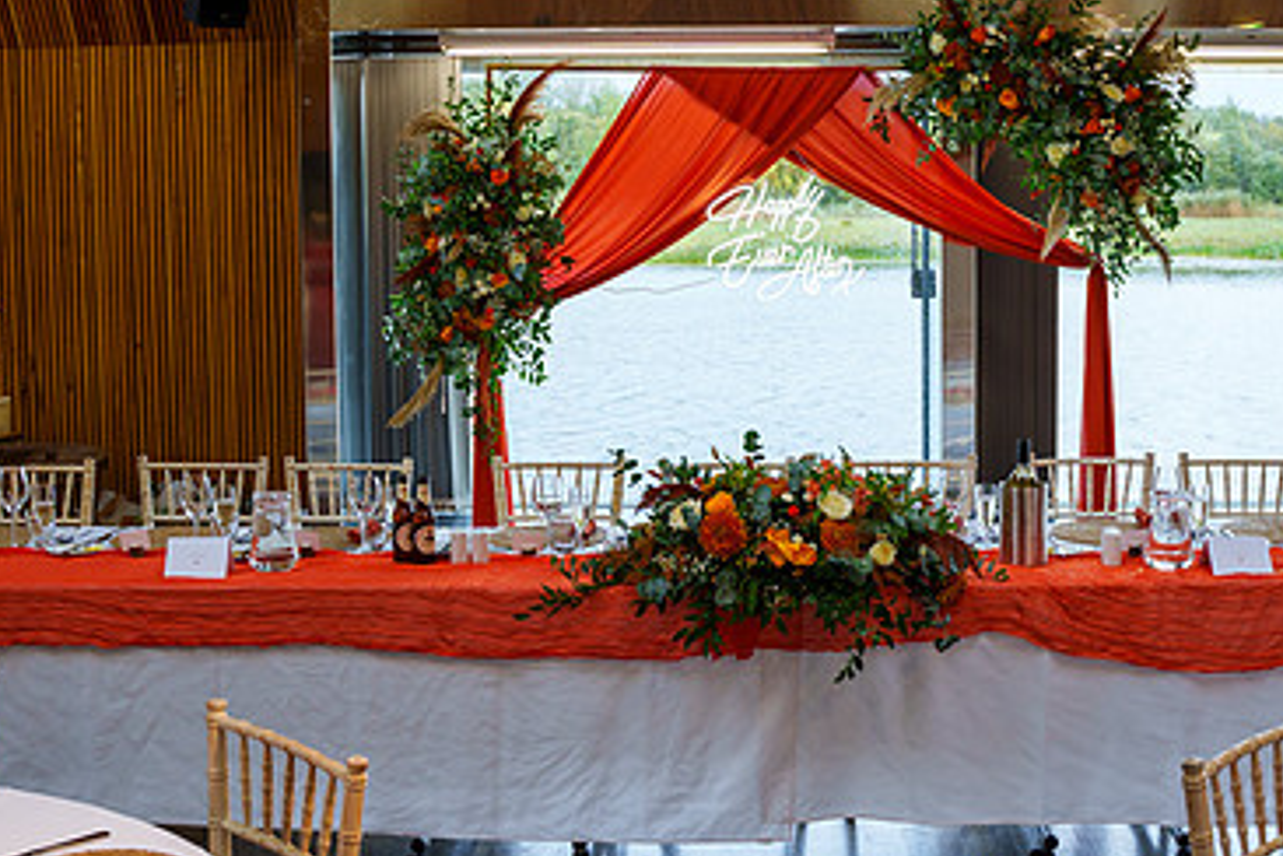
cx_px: 771
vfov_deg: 29.8
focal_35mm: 45
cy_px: 325
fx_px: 1604
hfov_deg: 43.4
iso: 400
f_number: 3.5
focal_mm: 28
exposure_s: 1/200
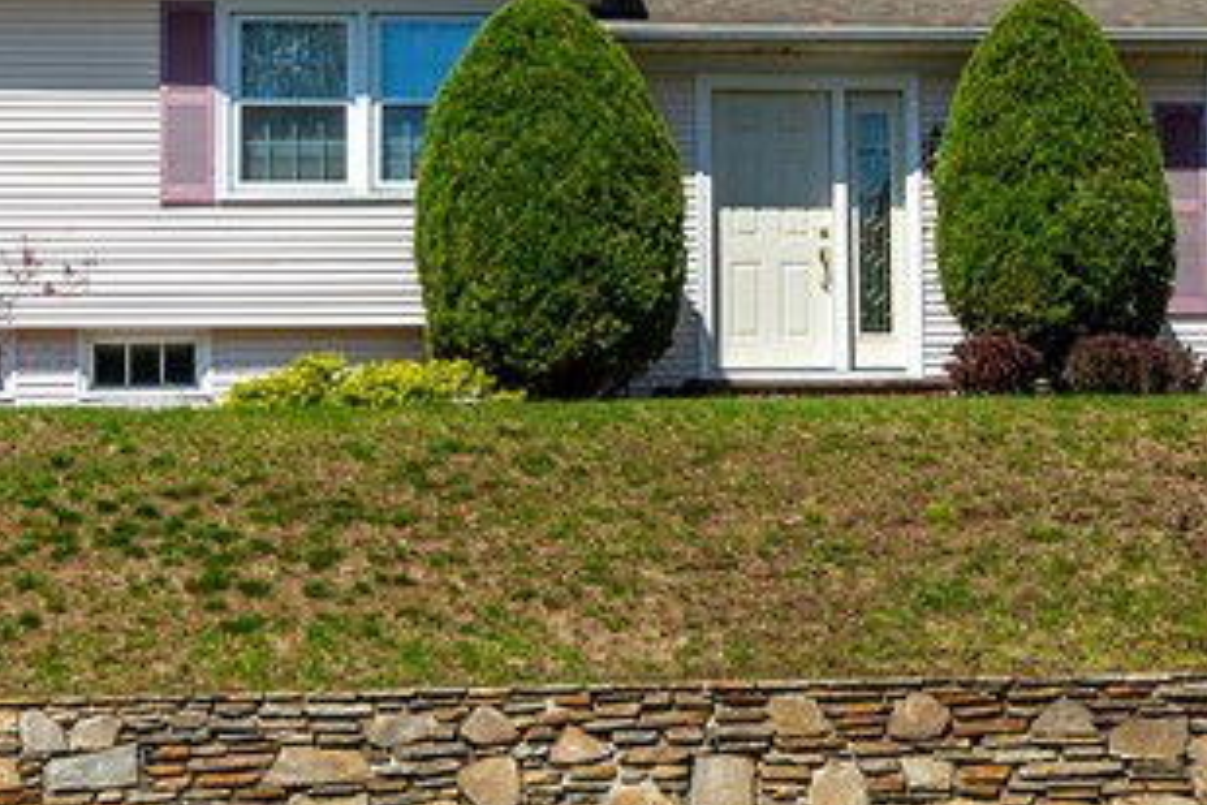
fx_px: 4124
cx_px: 957
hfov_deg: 16.5
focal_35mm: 123
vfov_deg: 11.1
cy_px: 180
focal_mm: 35
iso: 100
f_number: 9
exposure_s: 1/250
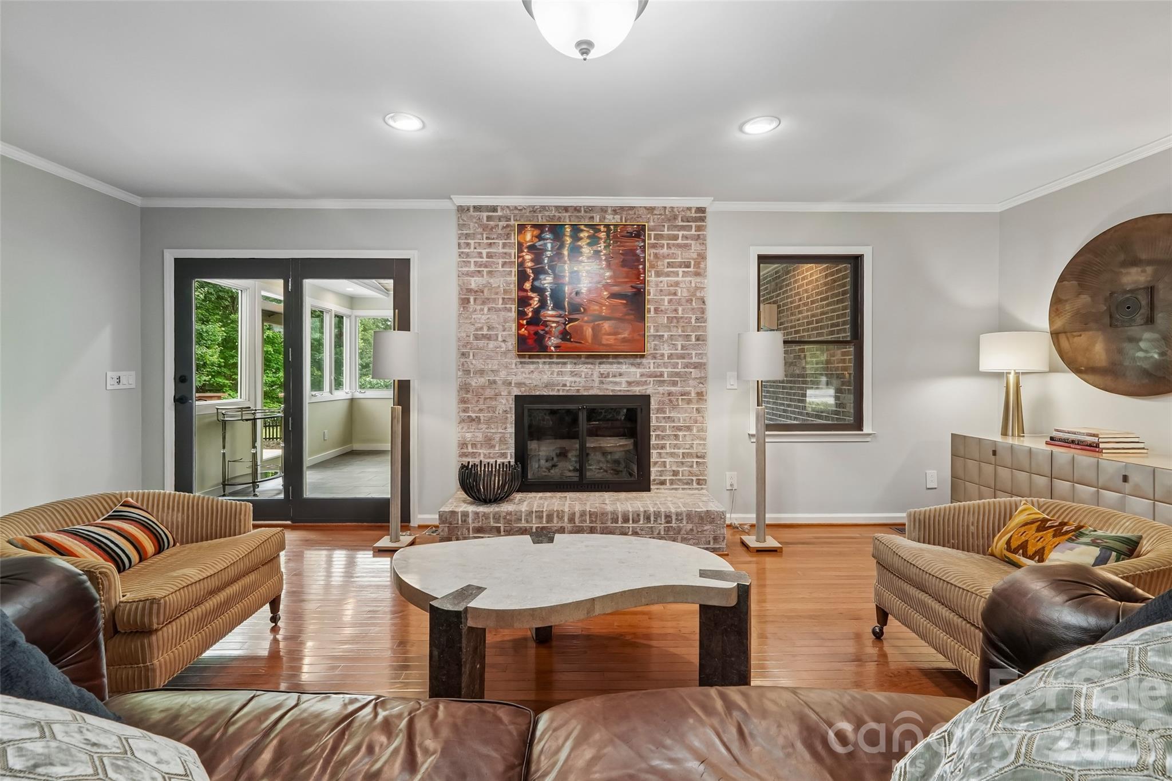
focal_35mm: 15
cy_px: 390
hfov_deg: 100.4
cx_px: 586
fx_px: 488
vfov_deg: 77.3
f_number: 8
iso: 400
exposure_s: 1/8
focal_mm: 10
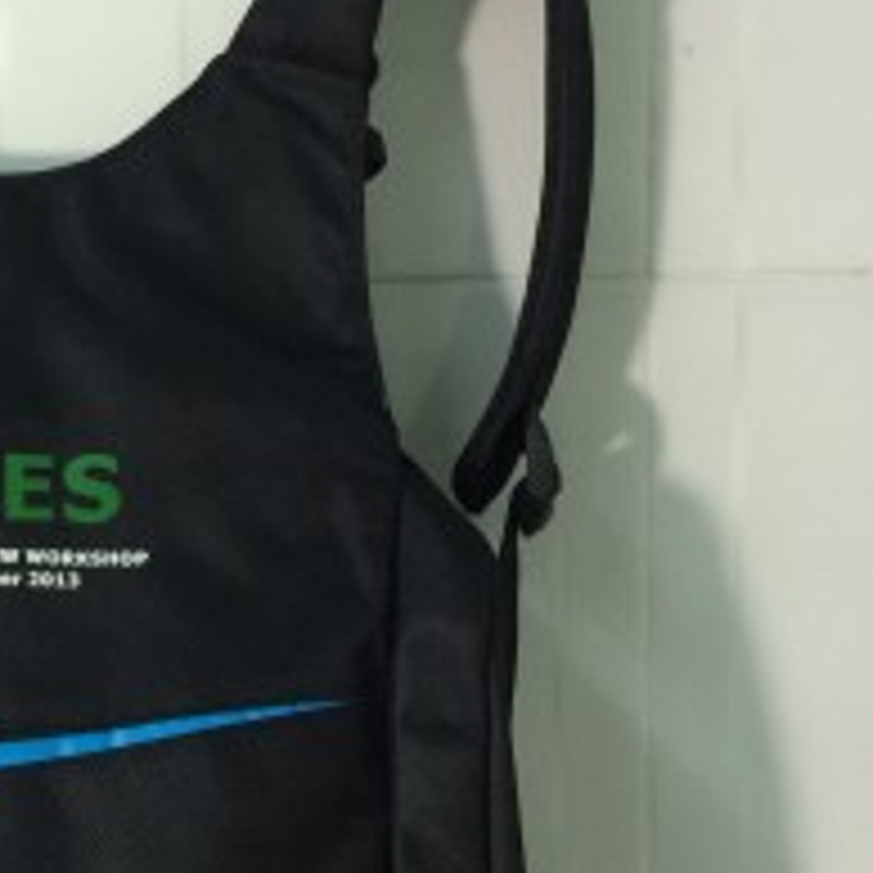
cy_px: 590
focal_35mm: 82
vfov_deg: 21.1
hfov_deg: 20.5
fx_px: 2340
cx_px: 11
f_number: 2.2
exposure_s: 1/33
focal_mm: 4.12
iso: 160
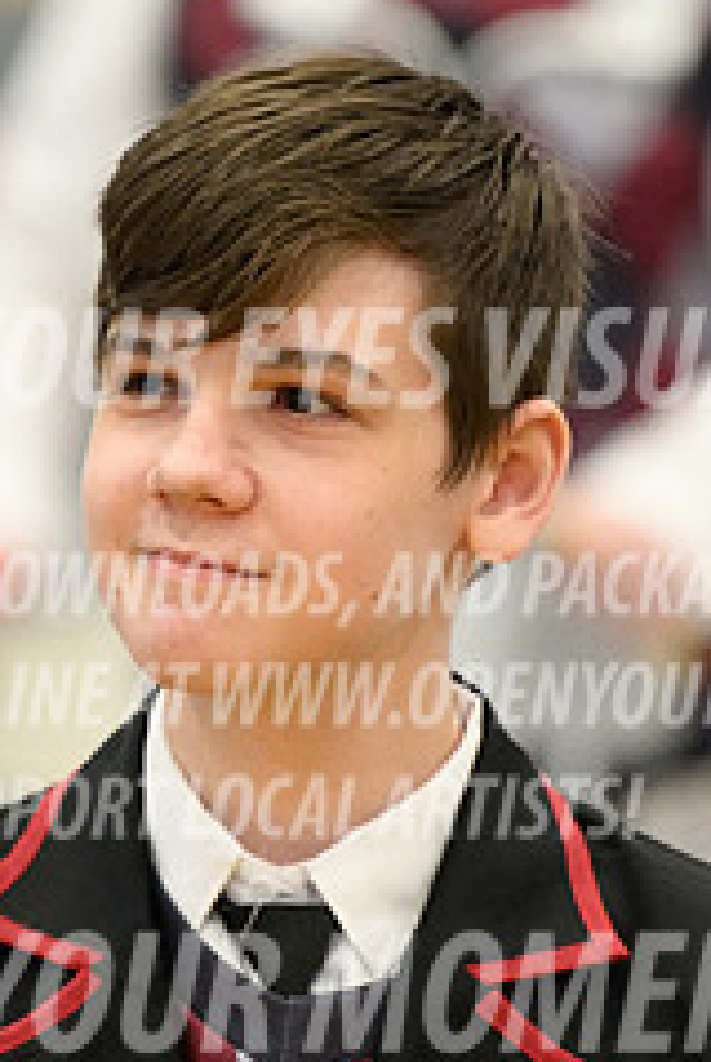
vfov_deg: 2.7
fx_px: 22212
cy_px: 684
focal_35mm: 752
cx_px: 262
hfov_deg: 1.8
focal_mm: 400
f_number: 5.6
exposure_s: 1/250
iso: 6400
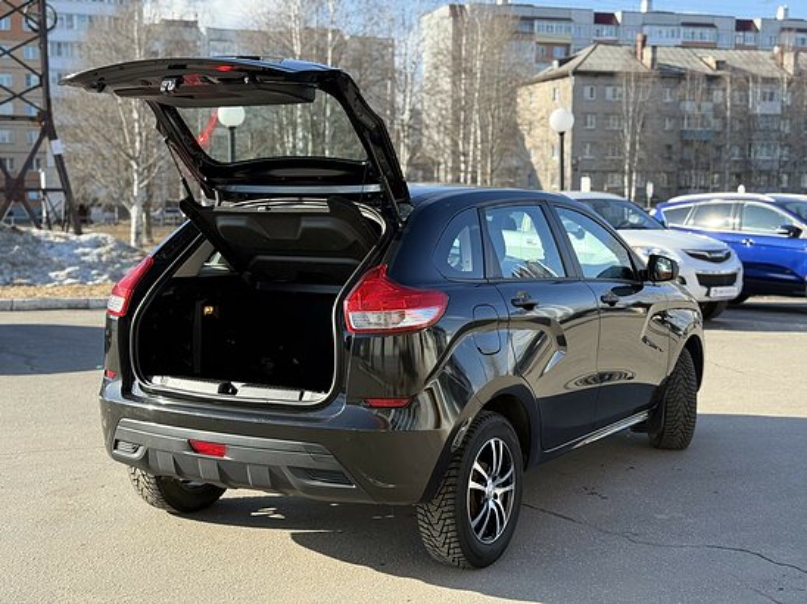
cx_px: 404
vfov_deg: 30.2
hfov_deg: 39.7
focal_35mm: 48
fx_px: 1118
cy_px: 302
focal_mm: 6.76
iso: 64
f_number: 1.78
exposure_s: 1/962
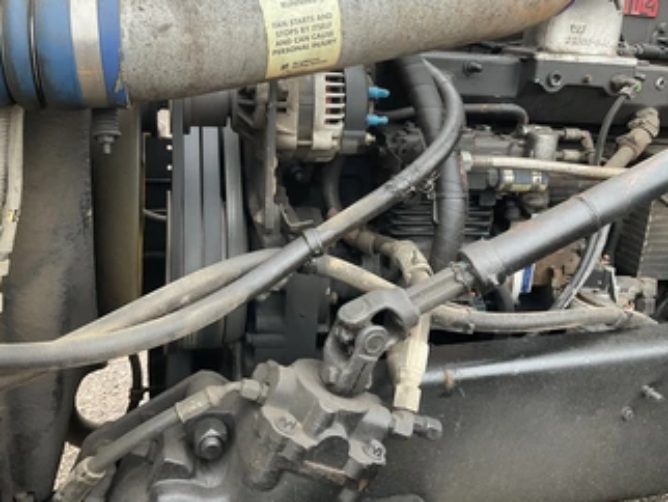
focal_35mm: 36
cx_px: 338
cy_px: 203
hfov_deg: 51.3
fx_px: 695
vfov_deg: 39.6
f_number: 1.8
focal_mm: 3
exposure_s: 1/114
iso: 64
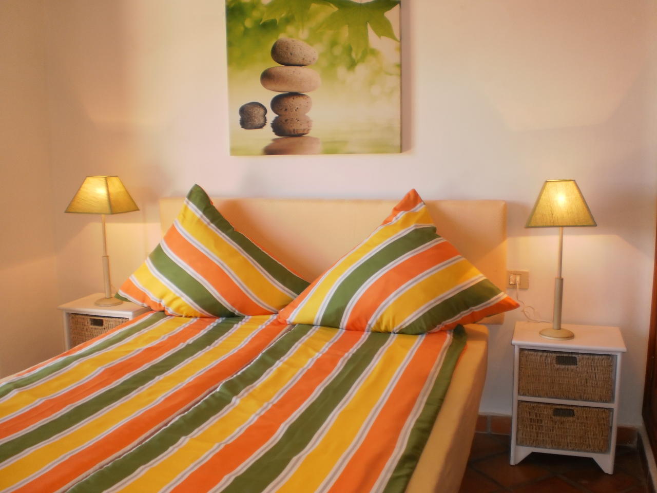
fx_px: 683
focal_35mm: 36
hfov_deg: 51.4
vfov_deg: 39.7
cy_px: 246
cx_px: 328
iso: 100
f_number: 3.1
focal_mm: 6.3
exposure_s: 1/60
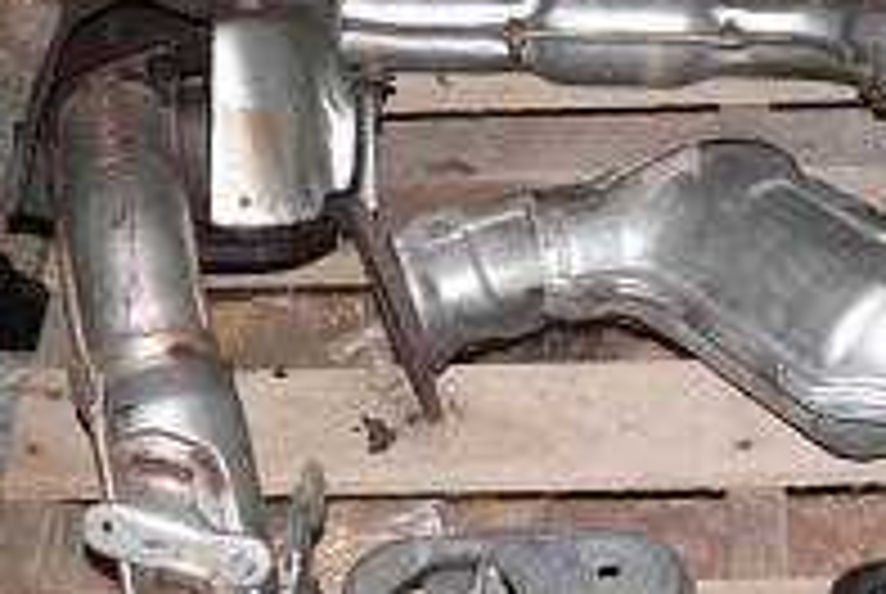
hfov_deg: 21.8
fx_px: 2243
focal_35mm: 91
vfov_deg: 15.0
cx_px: 792
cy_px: 418
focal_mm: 6
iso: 100
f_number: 2.8
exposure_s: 1/60
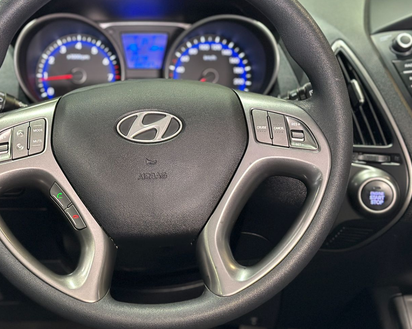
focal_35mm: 74
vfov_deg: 20.7
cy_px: 127
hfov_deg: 25.6
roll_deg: +0.1
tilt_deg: -17.9
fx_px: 902
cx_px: 138
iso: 320
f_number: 1.78
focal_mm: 6.86
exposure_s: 1/40
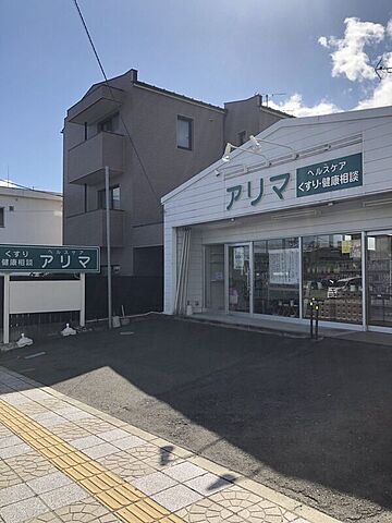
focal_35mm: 28
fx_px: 423
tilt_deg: +5.1
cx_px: 196
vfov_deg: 63.4
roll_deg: -1.6
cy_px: 262
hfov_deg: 49.7
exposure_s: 1/2000
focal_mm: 3.99
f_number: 1.8
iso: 20
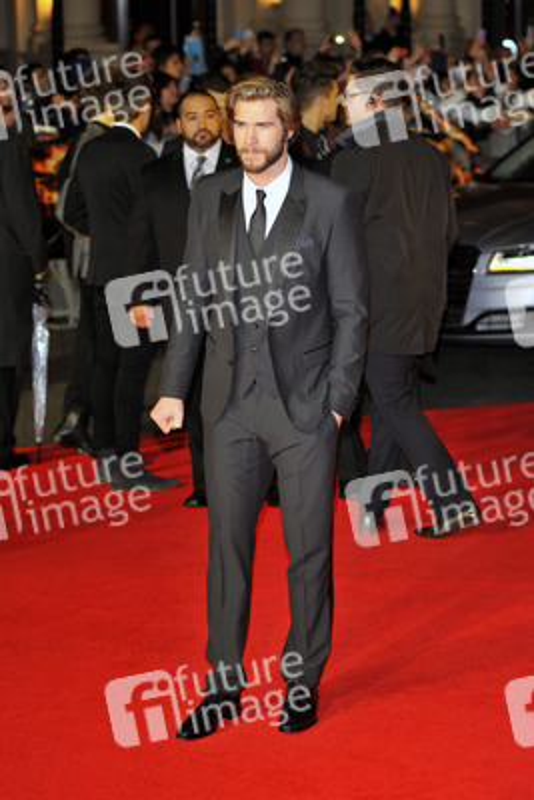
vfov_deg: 22.1
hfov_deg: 14.9
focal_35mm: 92
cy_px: 400
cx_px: 267
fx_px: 2045
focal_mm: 92
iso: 1000
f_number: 4
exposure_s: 1/250
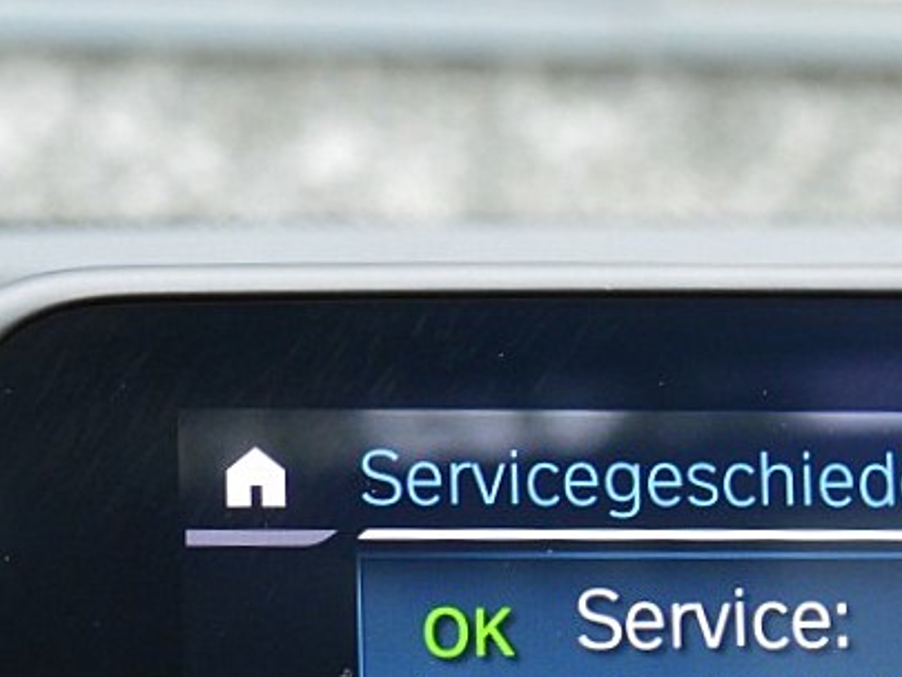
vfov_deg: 7.1
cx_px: 1470
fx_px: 5422
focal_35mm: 208
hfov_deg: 9.2
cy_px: 860
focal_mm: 36
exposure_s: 1/60
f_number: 8
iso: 720
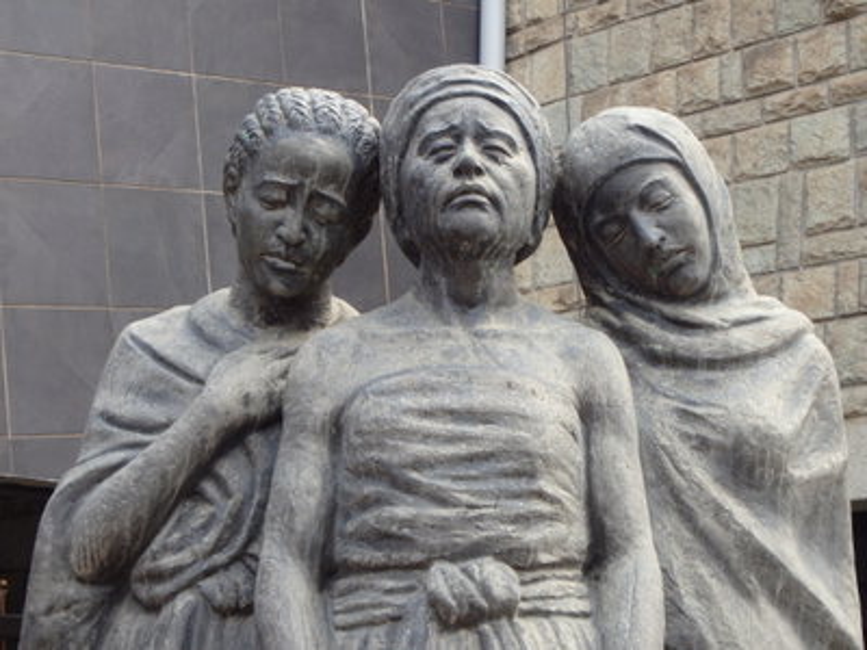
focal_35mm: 78
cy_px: 325
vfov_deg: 18.9
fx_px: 1954
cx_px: 434
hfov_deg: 25.0
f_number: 5.9
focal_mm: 14
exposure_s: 1/80
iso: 200
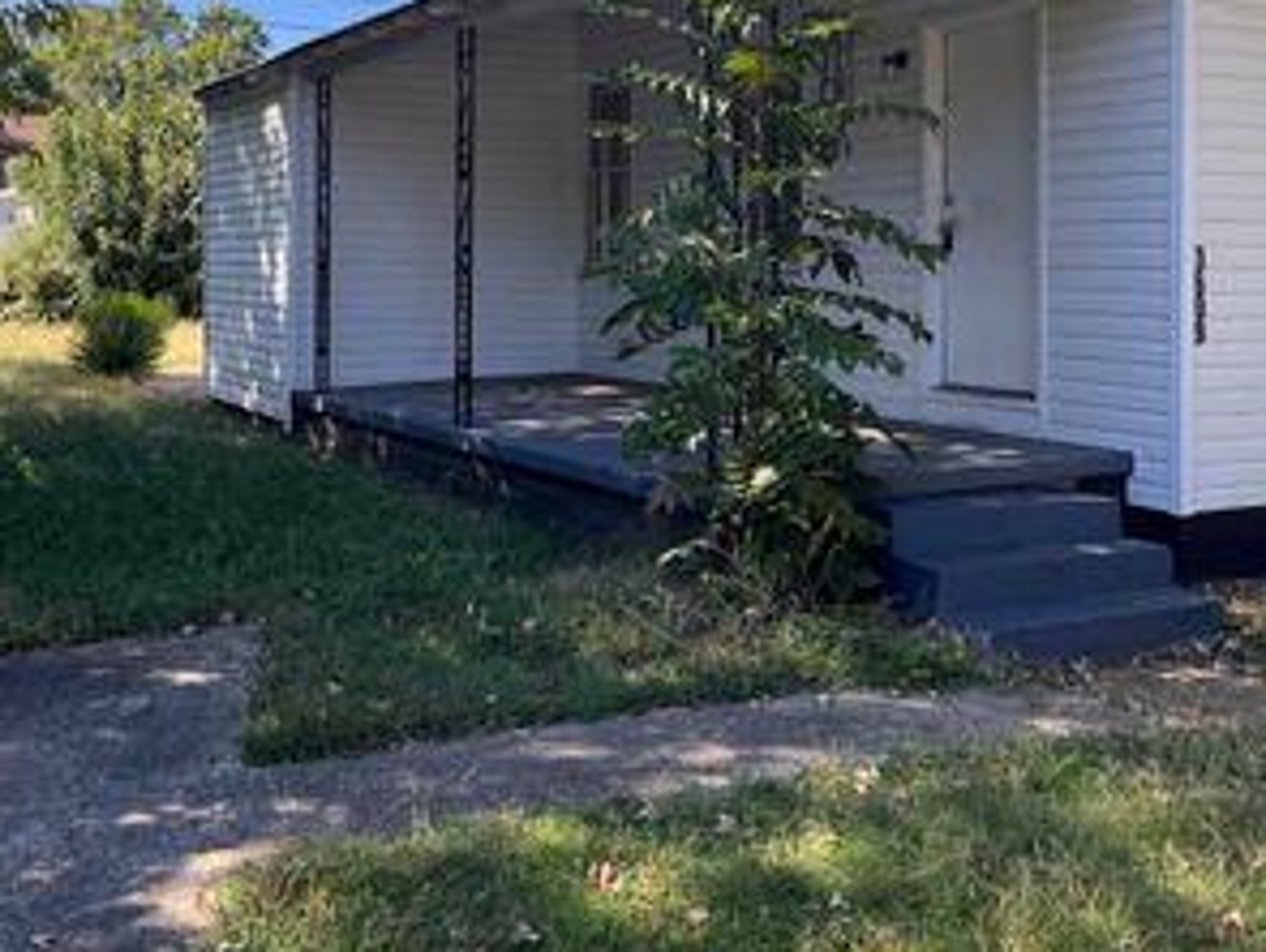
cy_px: 255
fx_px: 1611
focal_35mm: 44
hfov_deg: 42.8
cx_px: 695
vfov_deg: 32.4
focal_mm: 5.1
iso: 50
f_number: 1.6
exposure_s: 1/1600
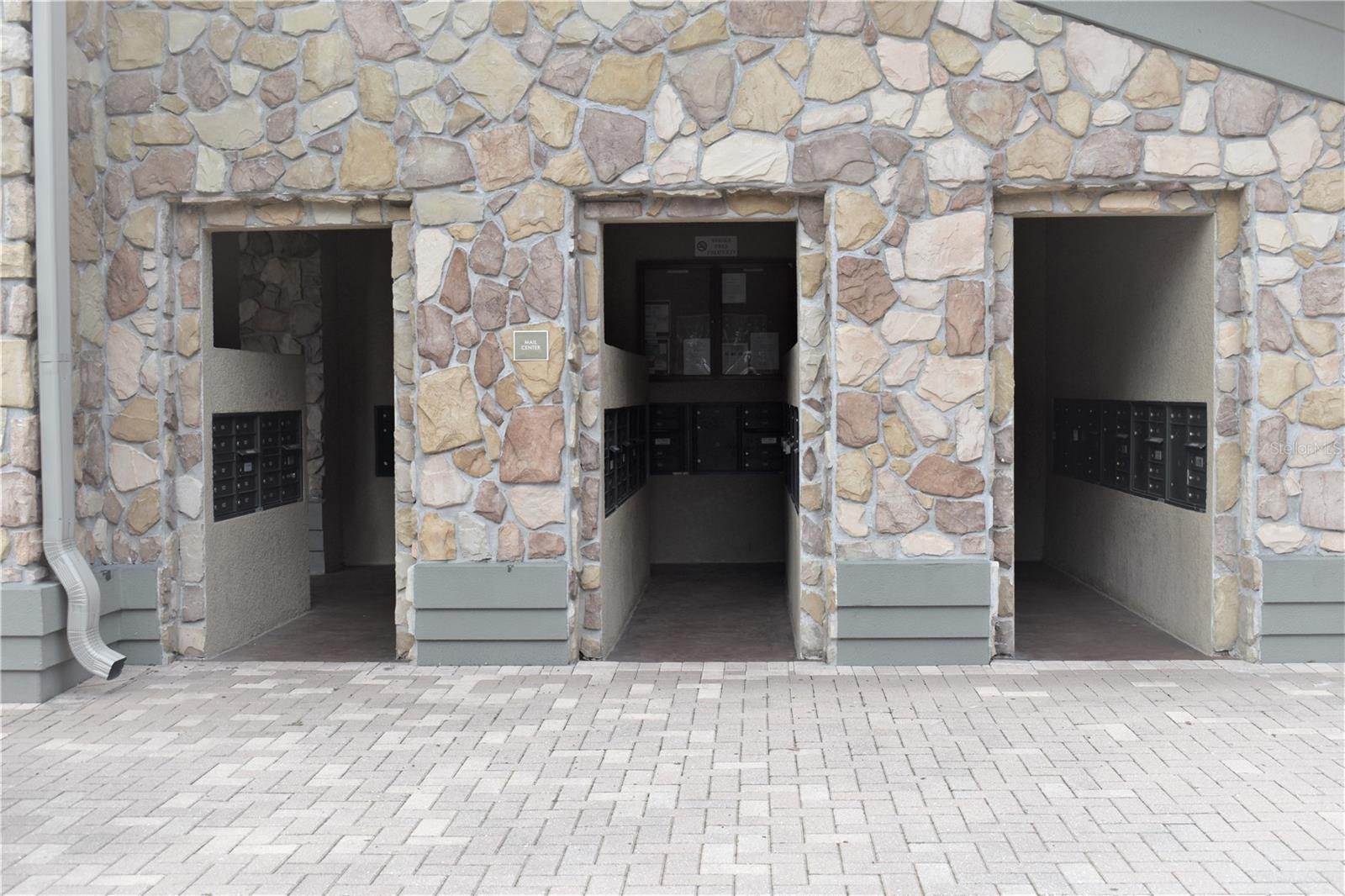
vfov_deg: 31.9
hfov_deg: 46.4
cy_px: 448
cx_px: 672
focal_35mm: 42
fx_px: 1569
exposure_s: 1/250
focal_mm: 28
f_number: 7.1
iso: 200
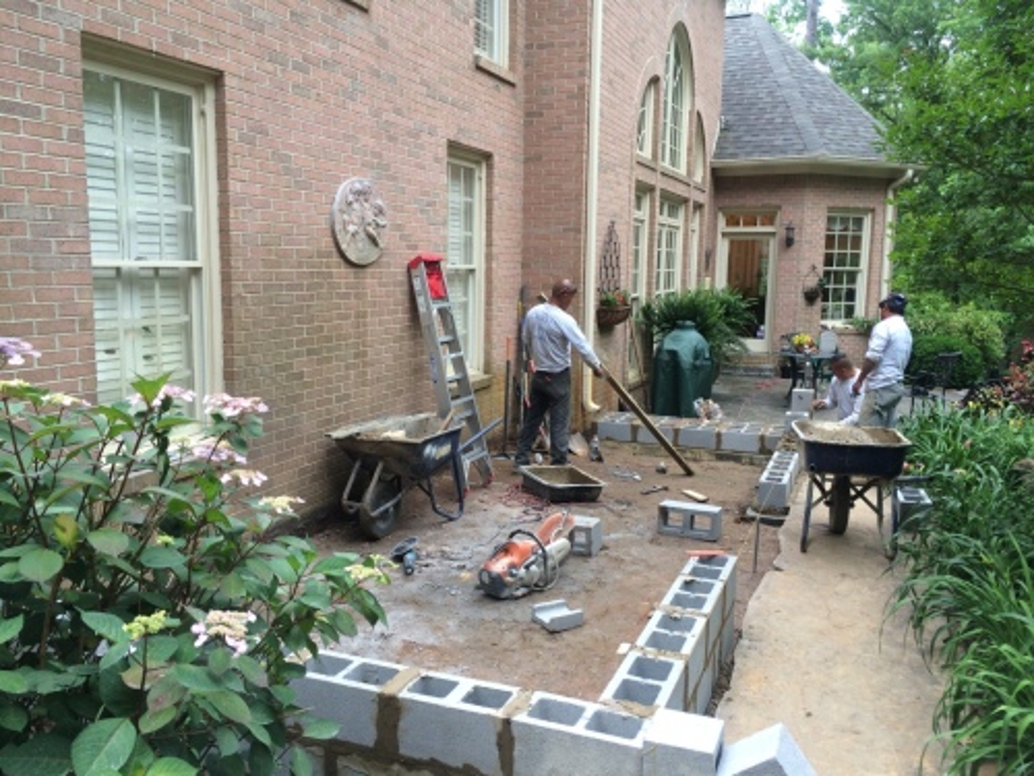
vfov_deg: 48.2
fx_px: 866
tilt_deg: -10.2
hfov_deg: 61.7
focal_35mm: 29
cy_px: 388
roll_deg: -0.3
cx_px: 517
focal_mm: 4.15
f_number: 2.2
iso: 64
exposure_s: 1/120
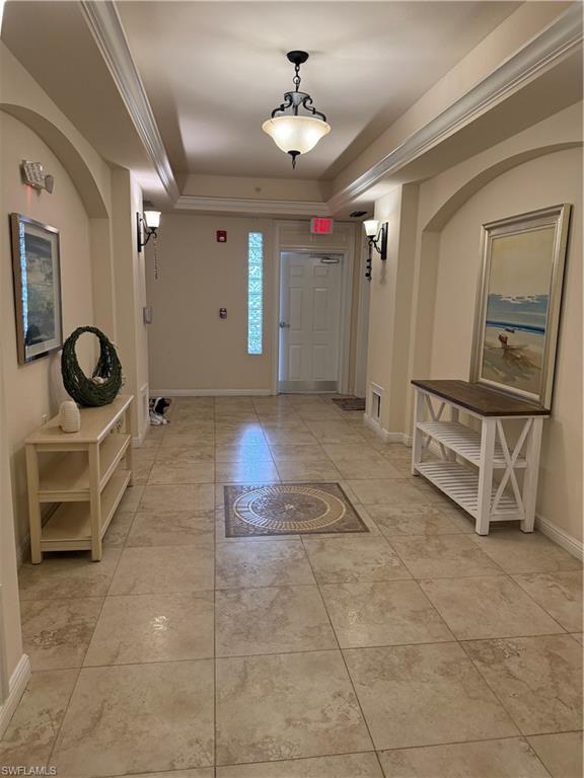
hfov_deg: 56.8
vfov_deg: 71.6
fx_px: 540
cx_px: 292
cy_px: 389
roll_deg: -1.3
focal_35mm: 24
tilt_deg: -7.7
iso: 250
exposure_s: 1/60
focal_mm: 6.76
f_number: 1.78
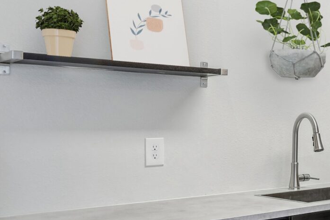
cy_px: 123
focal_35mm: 59
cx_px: 440
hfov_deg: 27.6
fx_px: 541
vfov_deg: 23.0
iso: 400
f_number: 14
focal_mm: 16
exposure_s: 1/5
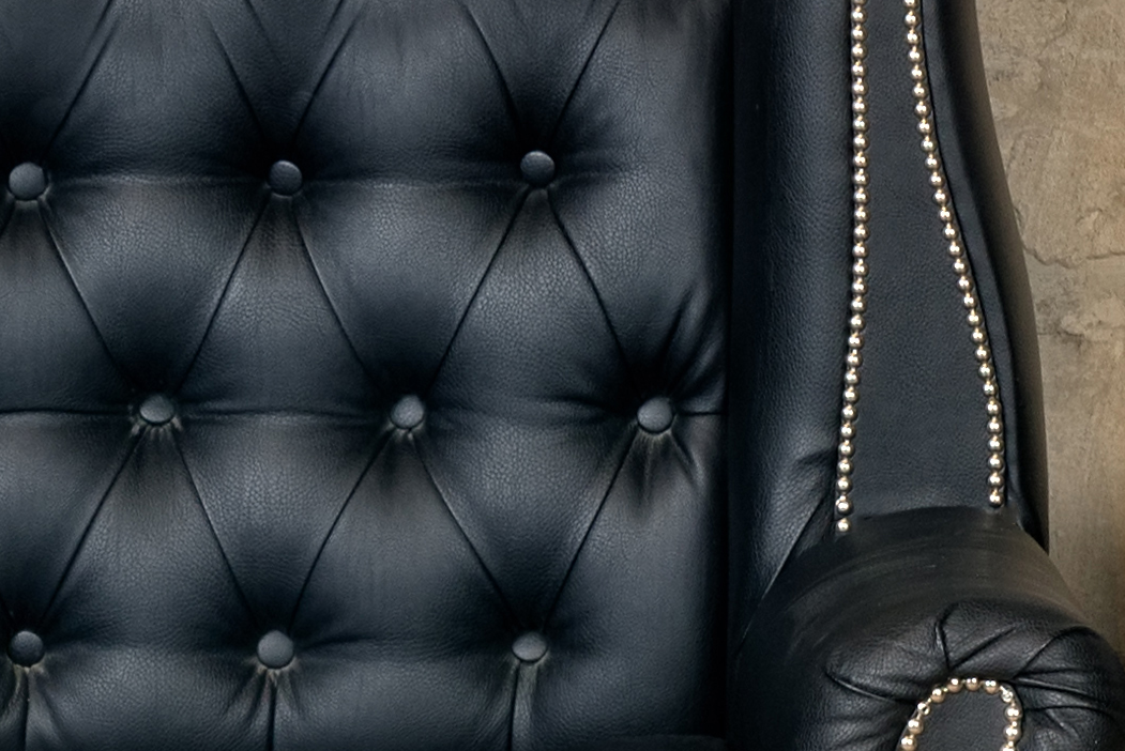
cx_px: 1060
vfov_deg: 6.5
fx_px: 6441
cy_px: 1545
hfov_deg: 9.9
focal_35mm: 206
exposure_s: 10
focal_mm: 36
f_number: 14
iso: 100
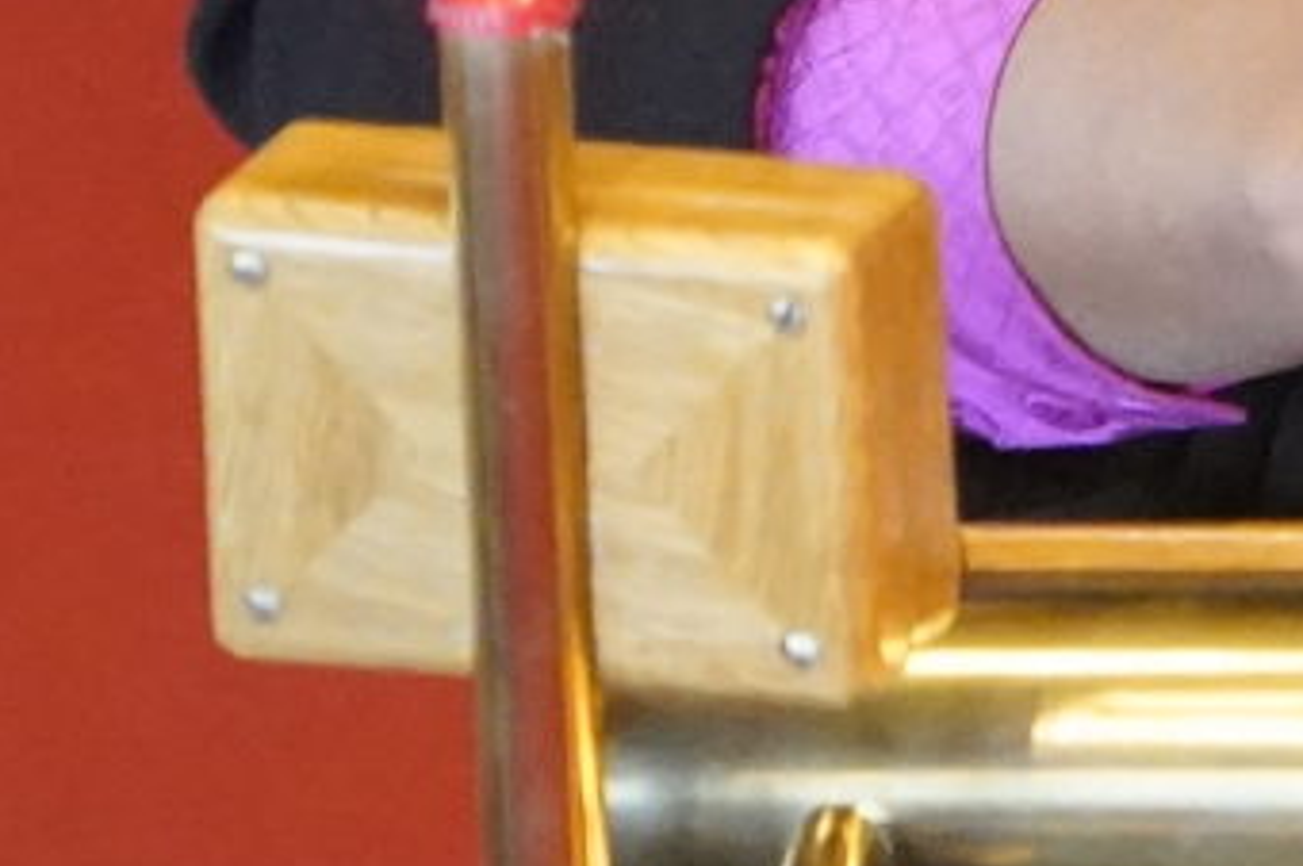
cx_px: 2748
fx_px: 109019
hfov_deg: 0.7
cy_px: -1148
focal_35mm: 3015
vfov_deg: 0.5
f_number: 6.3
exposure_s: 1/250
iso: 12800
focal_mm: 400
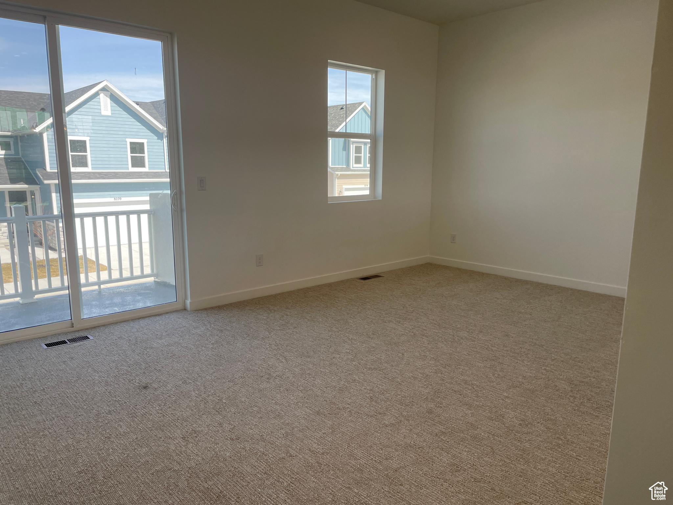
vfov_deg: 53.1
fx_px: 505
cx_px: 336
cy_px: 252
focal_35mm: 26
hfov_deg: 67.3
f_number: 1.6
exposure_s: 1/550
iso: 32
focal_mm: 4.2
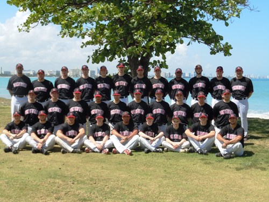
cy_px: 101
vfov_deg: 27.0
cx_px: 134
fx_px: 420
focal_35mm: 54
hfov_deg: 35.5
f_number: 4.9
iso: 100
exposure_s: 1/500
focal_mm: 9.6
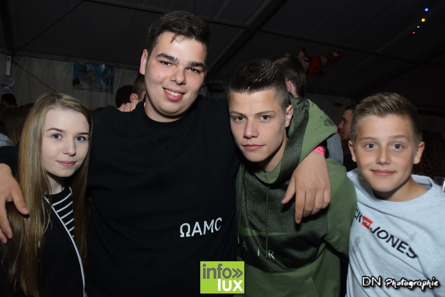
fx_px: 408
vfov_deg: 40.0
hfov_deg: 57.2
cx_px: 222
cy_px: 148
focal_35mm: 33
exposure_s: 1/60
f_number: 3.8
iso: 1600
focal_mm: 22
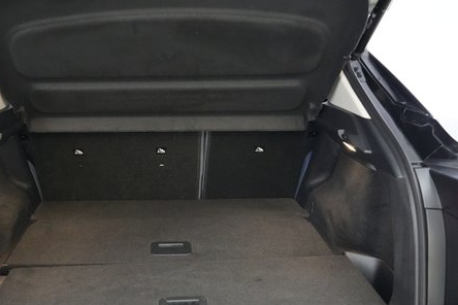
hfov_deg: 52.5
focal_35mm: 36
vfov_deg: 36.5
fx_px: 458
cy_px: 206
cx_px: 168
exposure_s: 1/160
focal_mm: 25
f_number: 2.8
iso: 12800
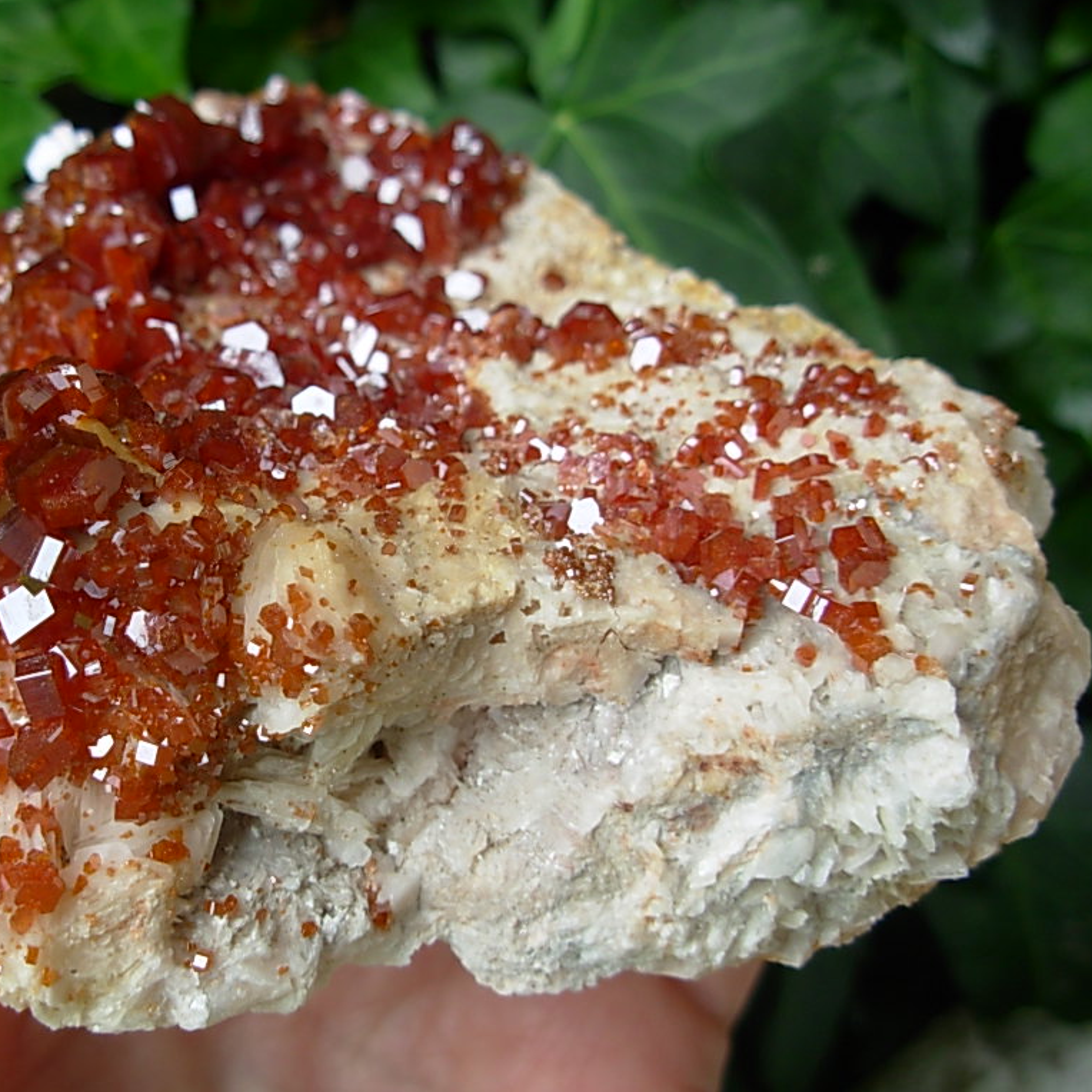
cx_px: 382
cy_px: 545
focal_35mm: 45
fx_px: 1606
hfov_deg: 37.2
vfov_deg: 37.6
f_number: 2.9
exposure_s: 1/242
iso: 50
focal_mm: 6.3
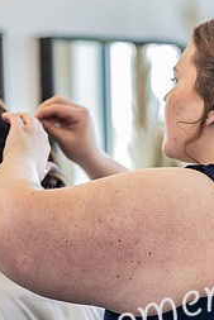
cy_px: 160
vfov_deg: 10.5
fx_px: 1736
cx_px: 219
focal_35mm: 195
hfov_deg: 7.0
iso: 800
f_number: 2.8
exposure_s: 1/160
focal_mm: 85
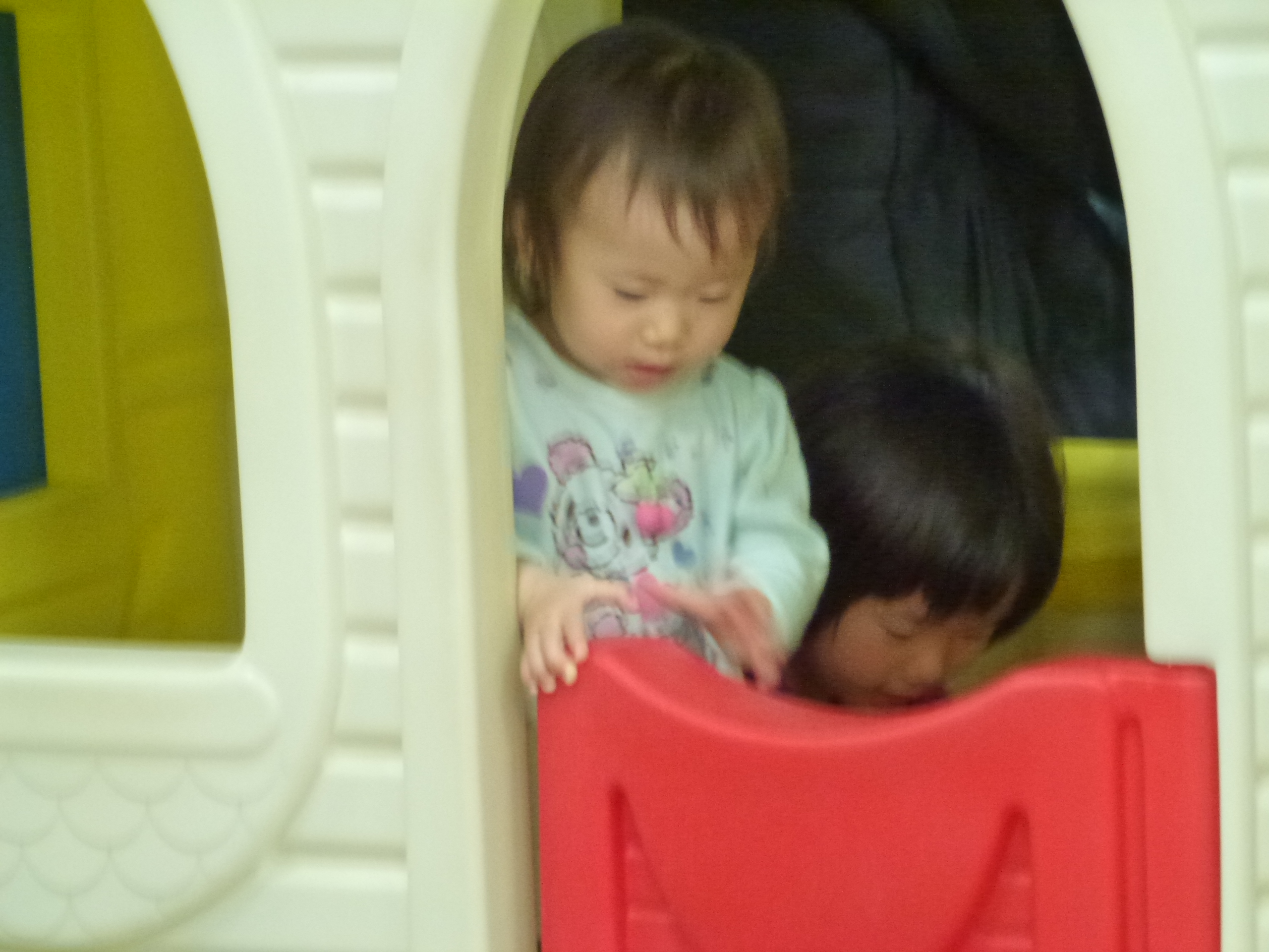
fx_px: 6672
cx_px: 634
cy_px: 476
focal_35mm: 182
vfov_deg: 8.2
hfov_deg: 10.9
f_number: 5.4
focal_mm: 32.6
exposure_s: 1/25
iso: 800
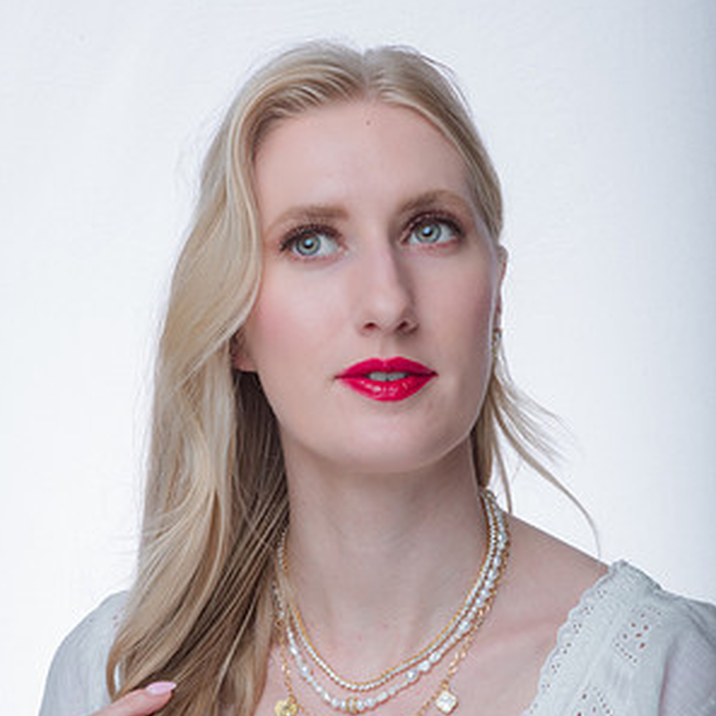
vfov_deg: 12.9
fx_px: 3159
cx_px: 357
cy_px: 513
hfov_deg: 12.9
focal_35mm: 135
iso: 400
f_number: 36
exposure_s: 1/250
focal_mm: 105
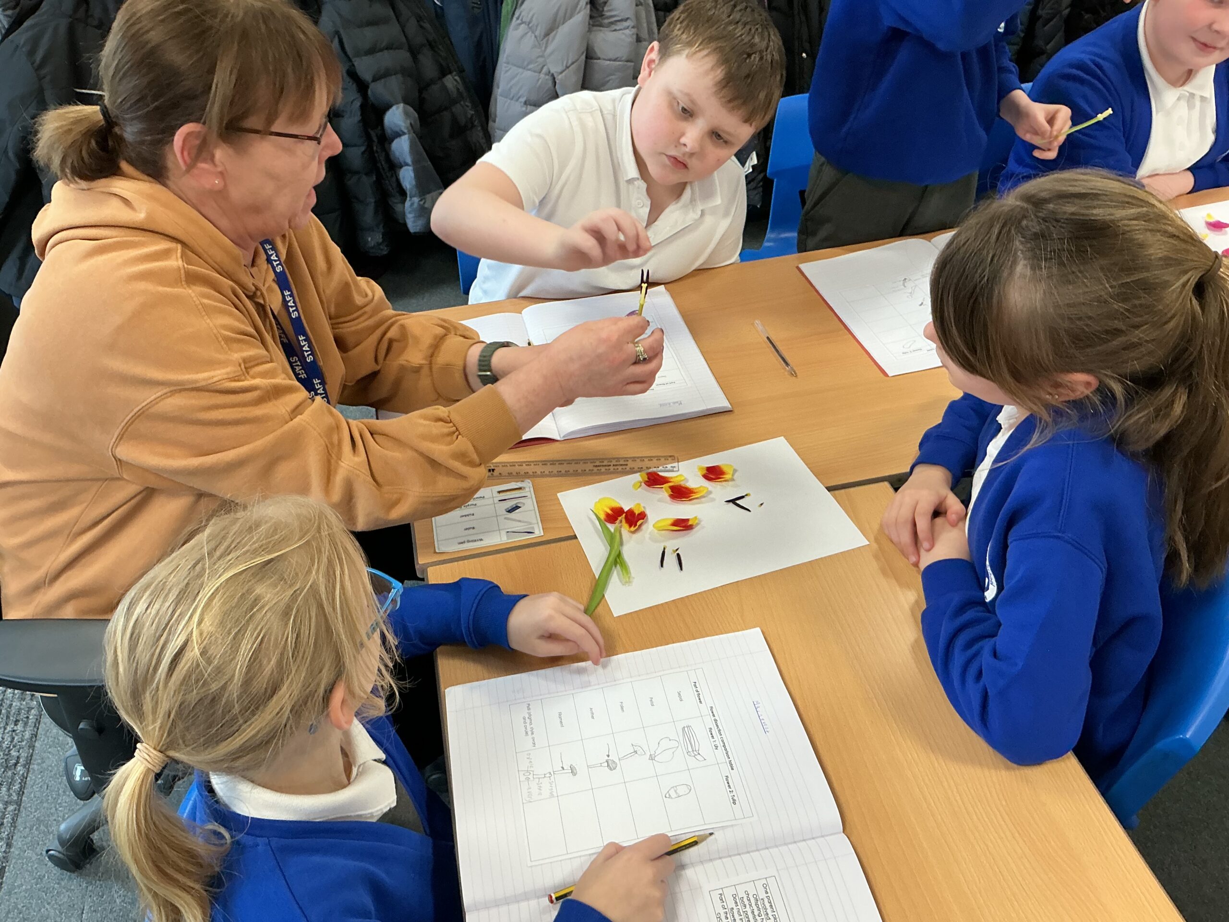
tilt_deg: -40.8
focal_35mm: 29
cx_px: 614
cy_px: 461
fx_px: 1030
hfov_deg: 61.7
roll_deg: +3.6
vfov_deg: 48.2
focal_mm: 3
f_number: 1.8
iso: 80
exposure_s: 1/60
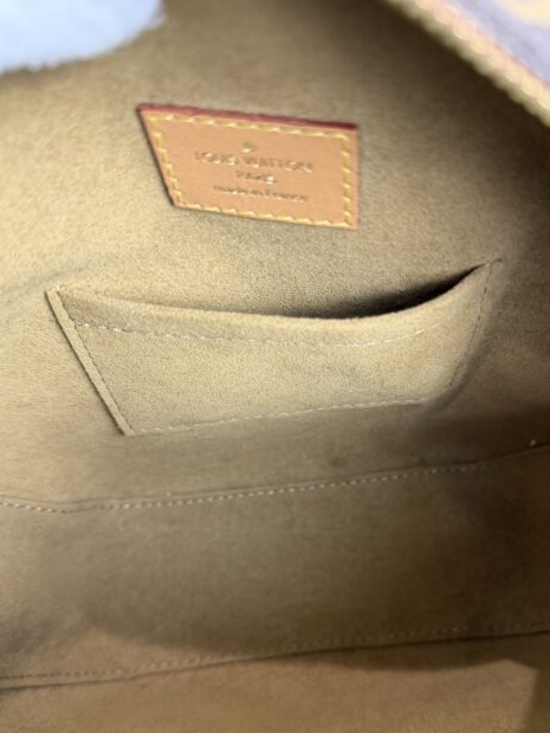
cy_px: 459
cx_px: 309
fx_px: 656
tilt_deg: -49.0
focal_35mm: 31
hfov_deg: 45.4
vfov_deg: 57.6
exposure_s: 1/60
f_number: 1.78
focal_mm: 6.76
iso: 200
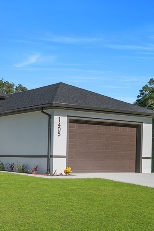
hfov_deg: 22.1
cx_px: -17
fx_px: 372
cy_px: 127
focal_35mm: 58
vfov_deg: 34.5
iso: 100
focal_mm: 20
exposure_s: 1/400
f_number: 8
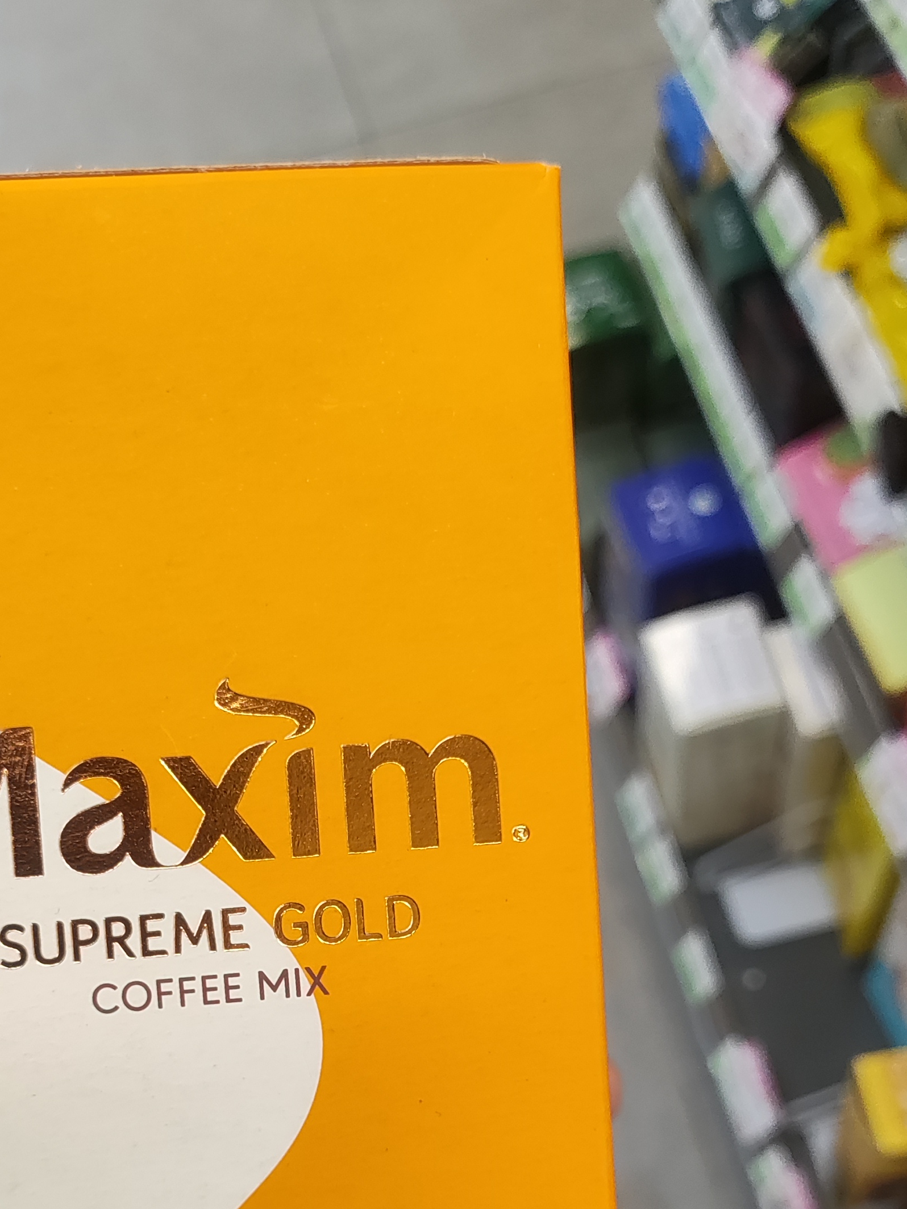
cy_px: 945
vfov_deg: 39.1
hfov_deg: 30.6
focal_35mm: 47
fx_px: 1642
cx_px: 296
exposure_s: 1/120
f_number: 1.79
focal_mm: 4.71
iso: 269
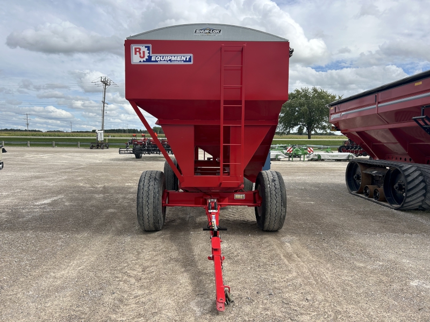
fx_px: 323
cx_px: 215
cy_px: 161
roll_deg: +0.6
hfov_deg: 67.3
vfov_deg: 53.1
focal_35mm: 26
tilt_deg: -1.7
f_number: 1.5
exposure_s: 1/3077
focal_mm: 5.7
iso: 50
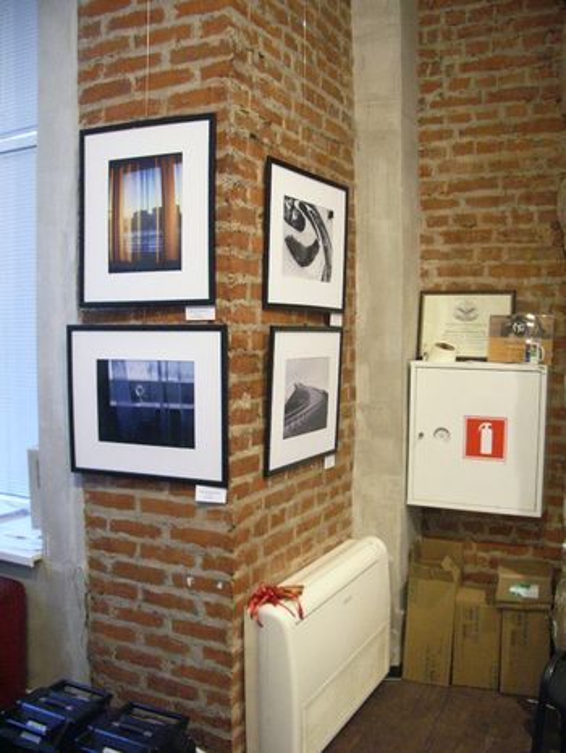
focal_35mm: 35
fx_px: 762
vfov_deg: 52.6
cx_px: 283
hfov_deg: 40.7
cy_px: 376
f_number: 2.6
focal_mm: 5.8
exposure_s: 1/30
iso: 320
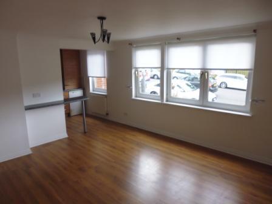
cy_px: 102
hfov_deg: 71.6
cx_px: 136
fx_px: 189
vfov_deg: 56.8
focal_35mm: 24
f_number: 2.8
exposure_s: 1/60
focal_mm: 4.3
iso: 125
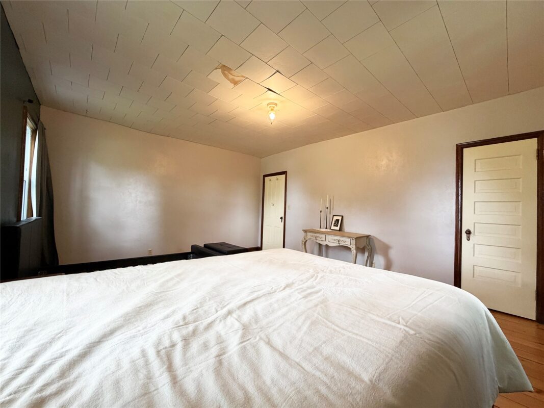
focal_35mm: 14
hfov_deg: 102.1
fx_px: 220
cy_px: 204
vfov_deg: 85.7
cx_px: 272
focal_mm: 2.22
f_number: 2.2
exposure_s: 1/60
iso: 250
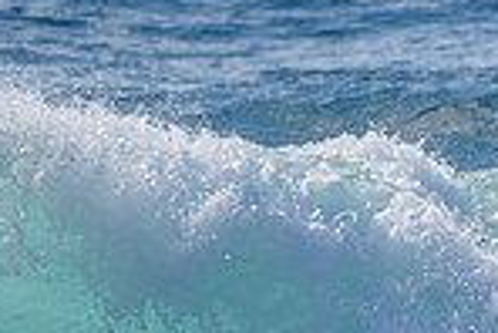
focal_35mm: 2402
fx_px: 33260
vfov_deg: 0.6
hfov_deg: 0.9
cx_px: 624
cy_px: 399
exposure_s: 1/2000
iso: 125
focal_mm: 500
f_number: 5.6
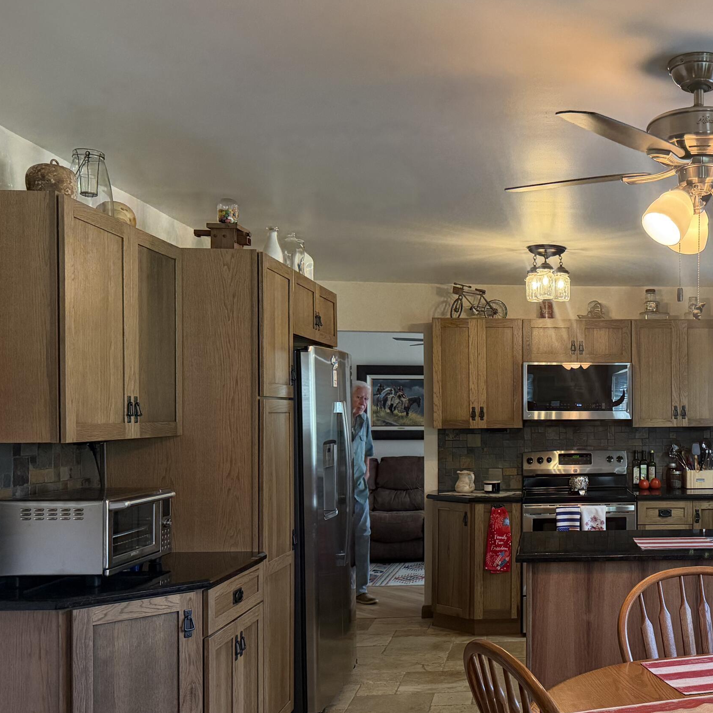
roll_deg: +0.1
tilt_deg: -0.5
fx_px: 886
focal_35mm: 38
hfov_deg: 40.9
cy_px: 414
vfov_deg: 43.7
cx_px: 623
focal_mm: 6.76
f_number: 1.78
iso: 400
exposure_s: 1/120
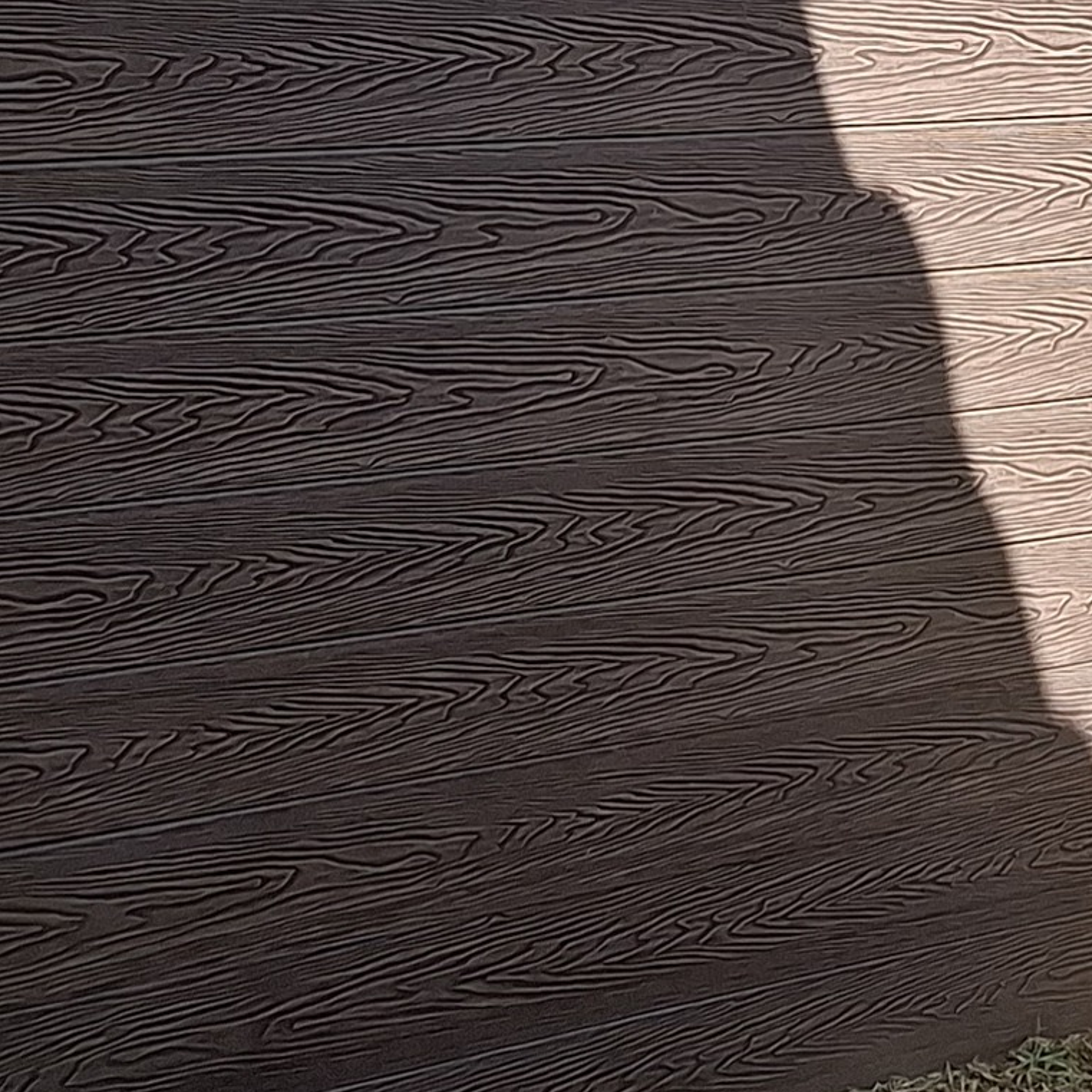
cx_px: 937
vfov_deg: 28.1
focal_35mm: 58
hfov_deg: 28.6
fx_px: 2070
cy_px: 44
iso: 40
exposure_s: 1/367
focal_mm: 1.74
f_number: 2.2
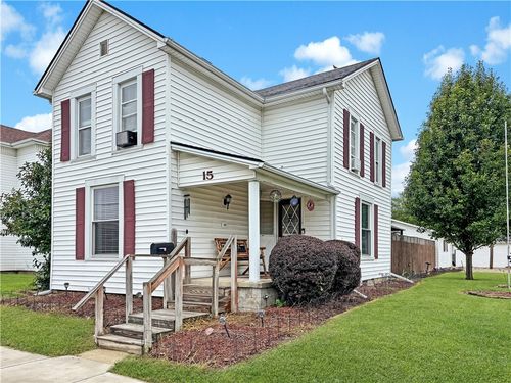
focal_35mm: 26
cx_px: 256
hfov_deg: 67.3
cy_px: 192
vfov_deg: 53.1
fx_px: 384
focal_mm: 5.96
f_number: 1.6
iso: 50
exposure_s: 1/903
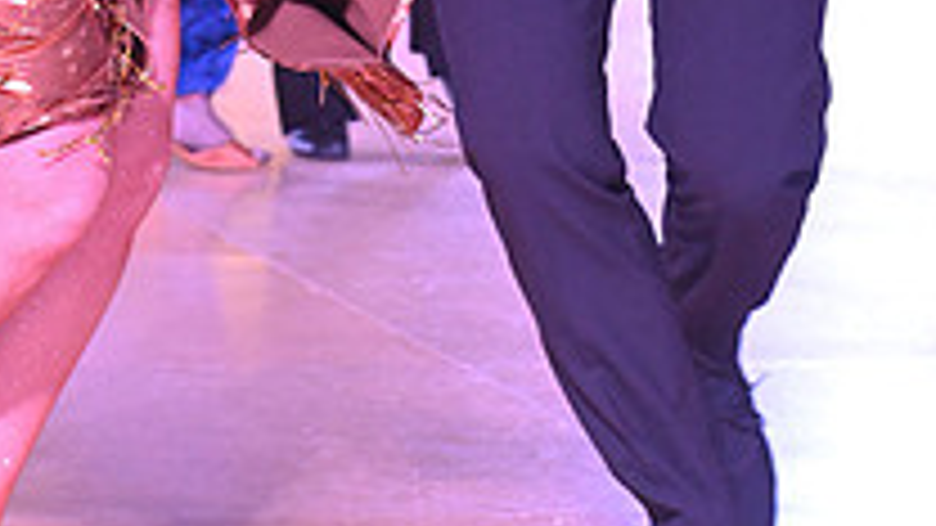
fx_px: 6230
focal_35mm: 251
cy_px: -252
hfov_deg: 8.6
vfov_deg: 4.8
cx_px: 412
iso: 5000
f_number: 6.3
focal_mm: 86
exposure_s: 1/400
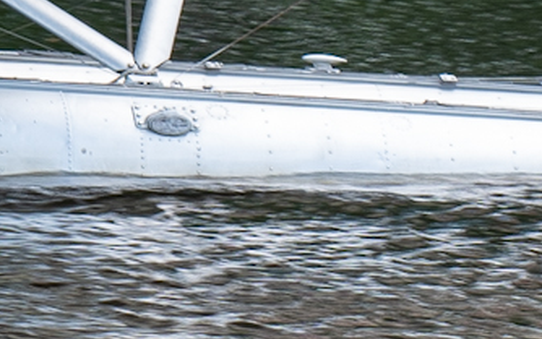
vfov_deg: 1.7
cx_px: 166
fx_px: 11673
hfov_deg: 2.7
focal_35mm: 790
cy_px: -316
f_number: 10
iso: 100
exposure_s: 1/80
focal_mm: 90
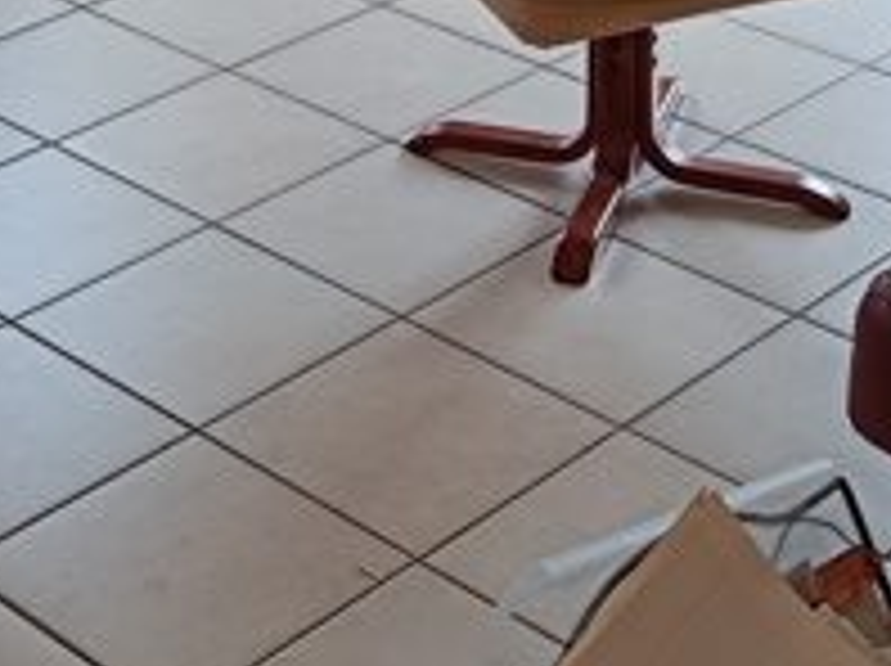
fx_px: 2494
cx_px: 324
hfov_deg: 20.2
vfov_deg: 13.6
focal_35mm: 97
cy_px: -540
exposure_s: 1/100
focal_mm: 5.24
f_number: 1.7
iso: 513
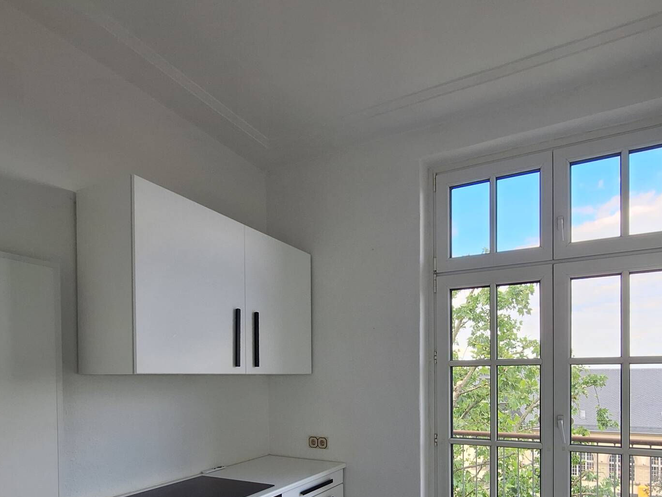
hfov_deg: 80.8
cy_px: 381
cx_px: 396
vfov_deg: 61.7
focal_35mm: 20
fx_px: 383
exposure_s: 1/120
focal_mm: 1.74
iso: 50
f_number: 2.2
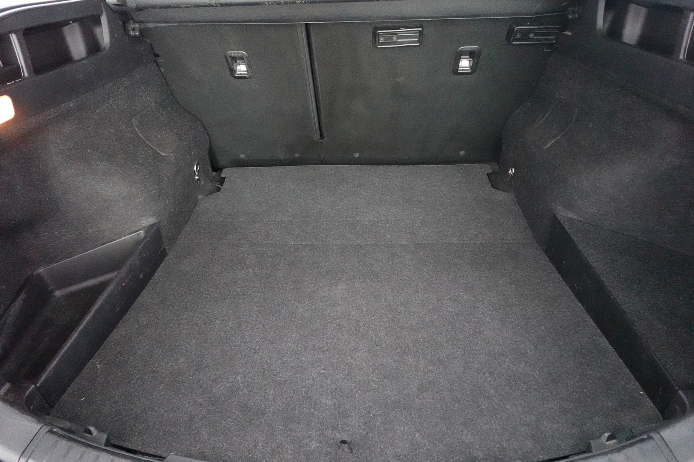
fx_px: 386
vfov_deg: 61.9
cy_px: 231
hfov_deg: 84.0
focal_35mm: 20
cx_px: 347
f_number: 2
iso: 6400
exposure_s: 1/50
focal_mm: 7.6
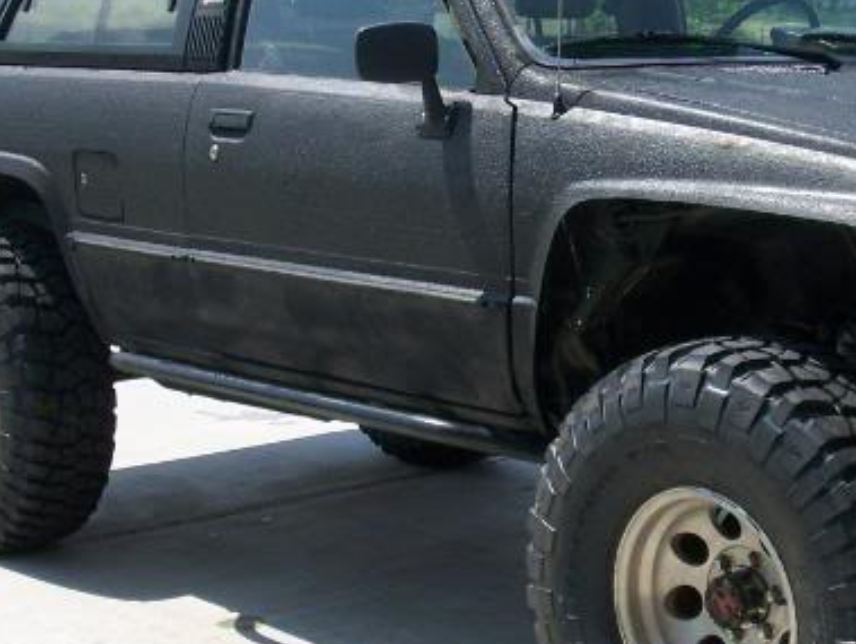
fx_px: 1980
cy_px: 307
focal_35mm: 80
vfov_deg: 18.5
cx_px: 639
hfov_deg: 24.1
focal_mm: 6.3
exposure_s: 1/640
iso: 64
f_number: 3.9
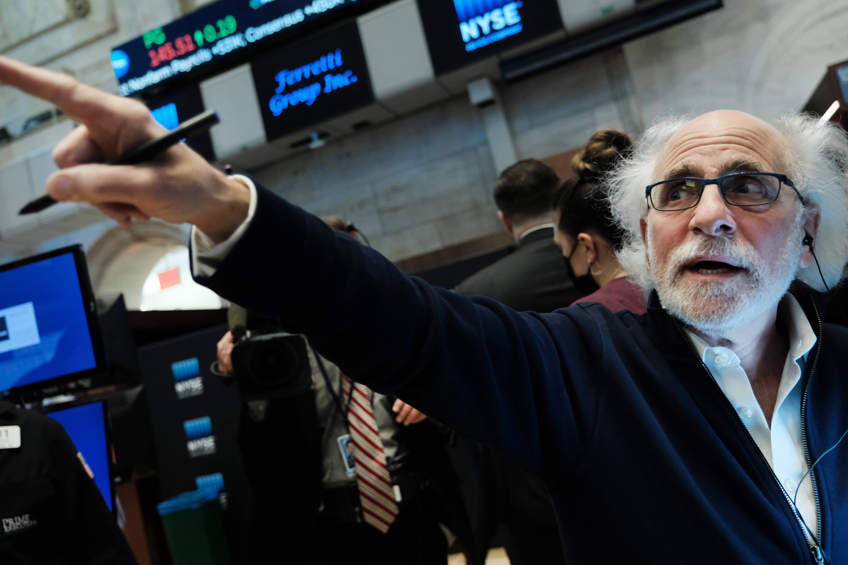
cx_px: 424
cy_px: 282
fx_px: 707
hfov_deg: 61.9
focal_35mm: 30
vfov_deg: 43.6
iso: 3200
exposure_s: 1/140
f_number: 2.8
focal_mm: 20
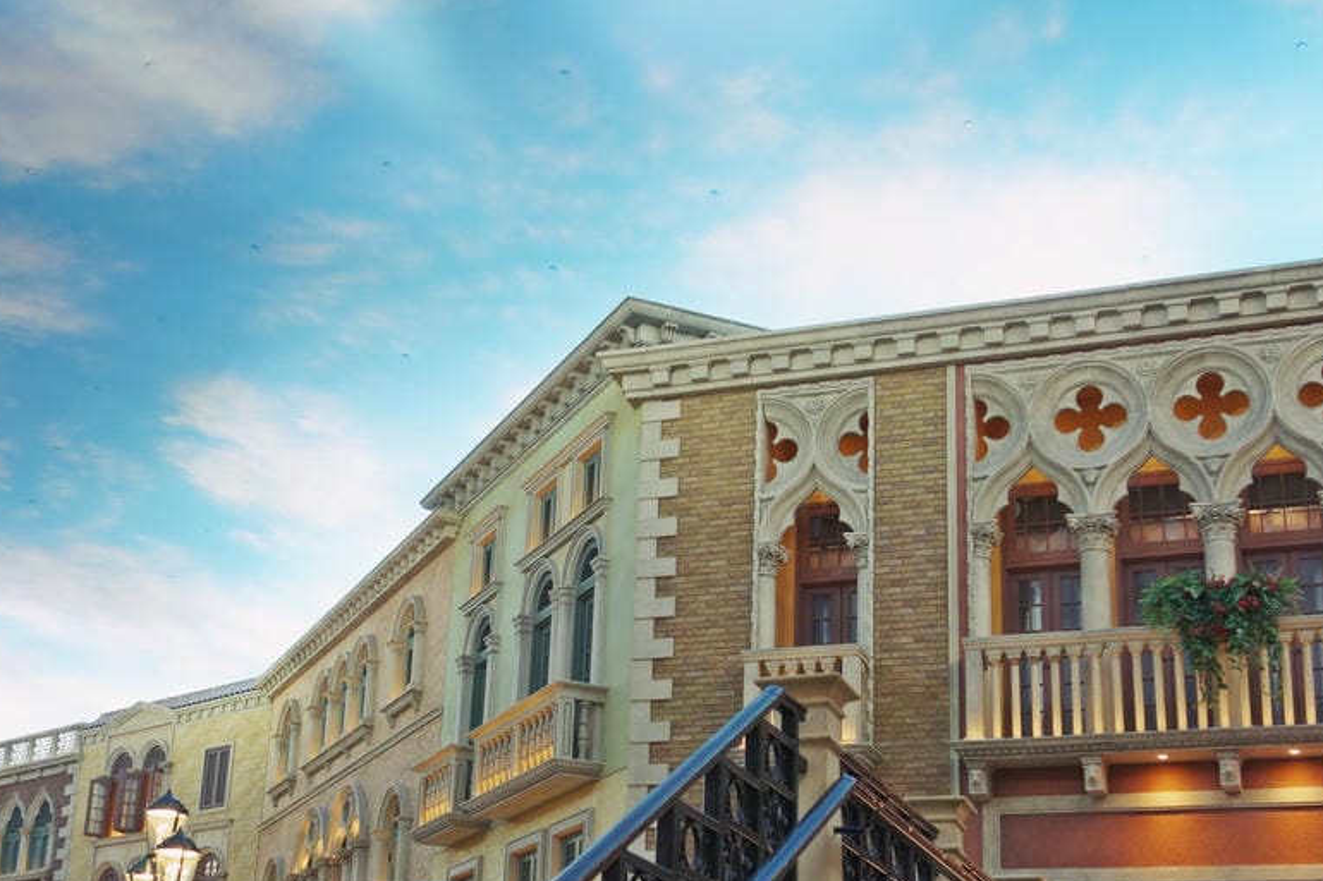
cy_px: 601
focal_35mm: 53
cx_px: 565
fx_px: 1947
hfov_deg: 37.5
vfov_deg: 25.3
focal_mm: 12.48
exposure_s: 1/80
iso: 125
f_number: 2.8
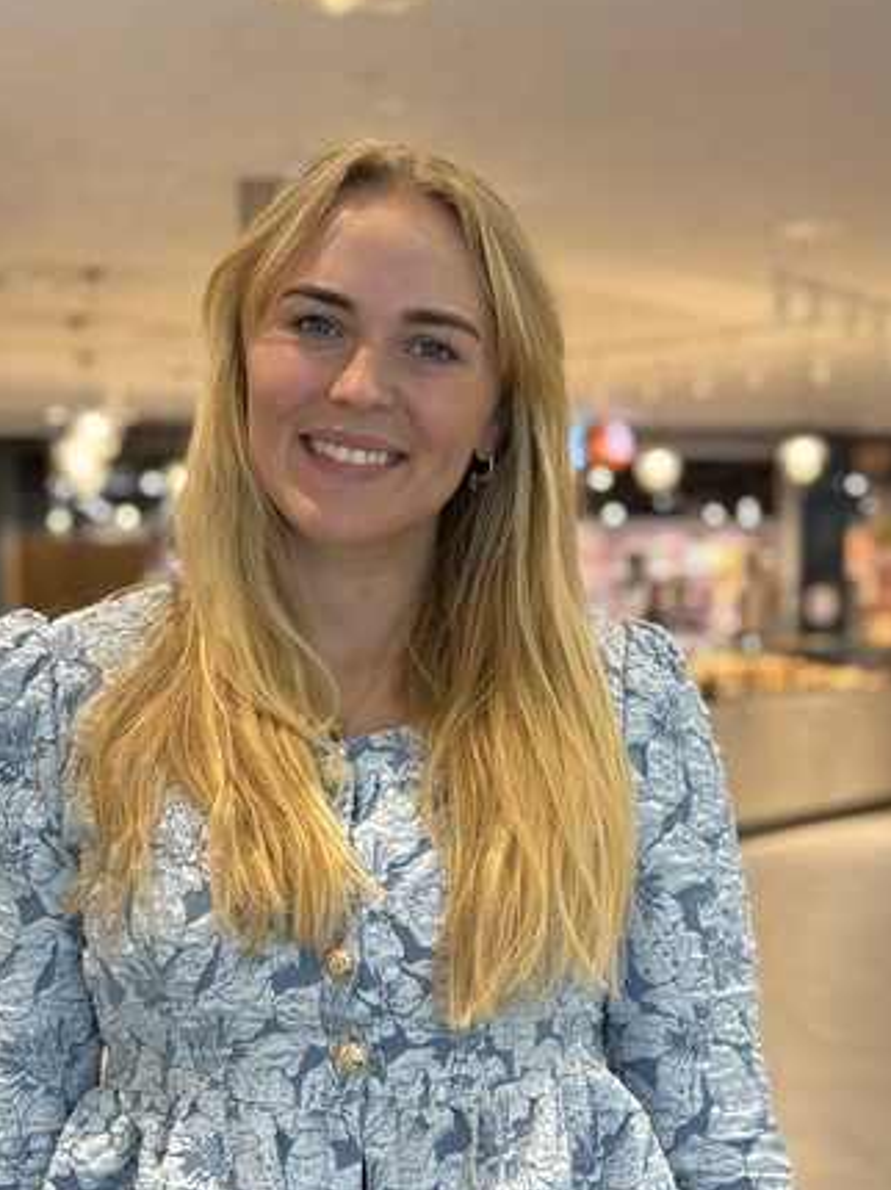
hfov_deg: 21.9
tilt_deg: -4.7
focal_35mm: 67
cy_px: 814
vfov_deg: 28.8
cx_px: 390
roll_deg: +0.1
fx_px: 2302
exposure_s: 1/50
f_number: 1.78
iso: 80
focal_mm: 6.76
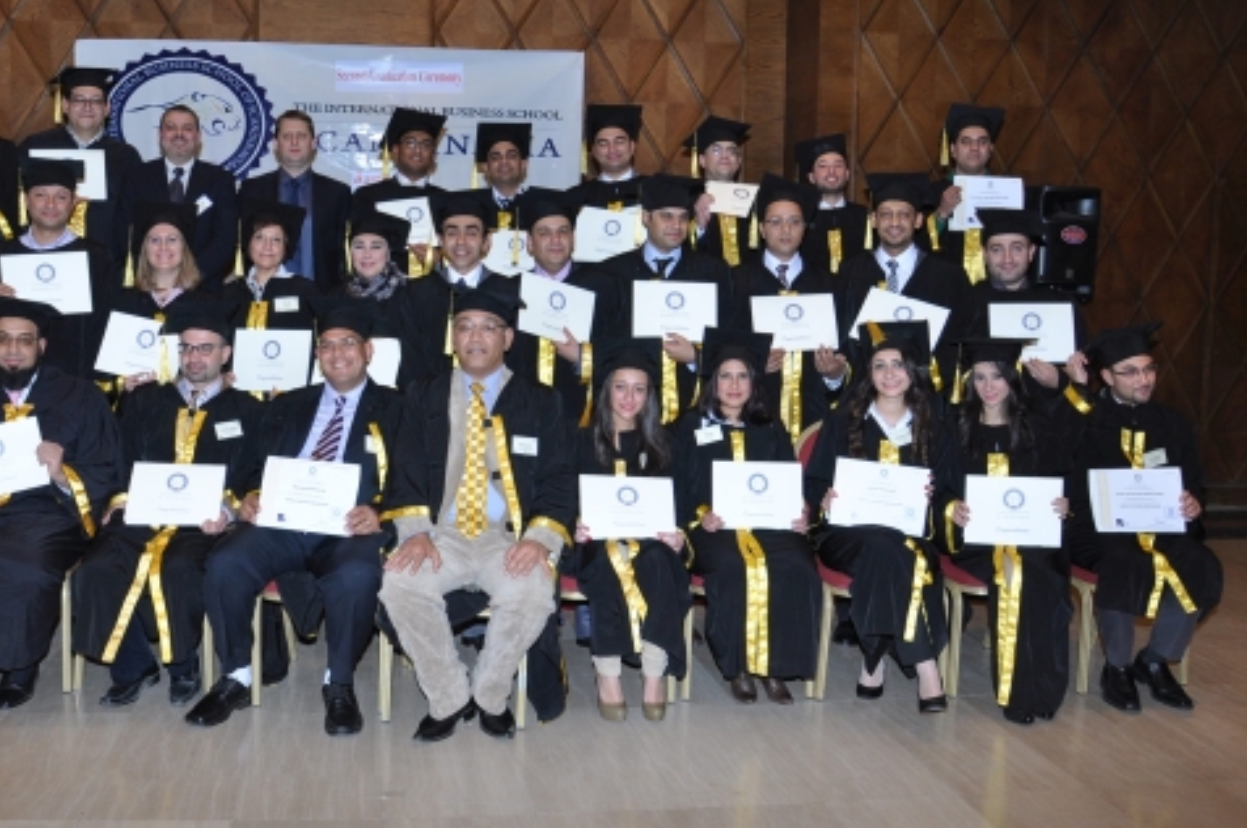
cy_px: 383
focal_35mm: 34
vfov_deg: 38.8
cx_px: 498
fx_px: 1176
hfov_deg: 55.4
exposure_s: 1/60
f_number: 5.6
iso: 320
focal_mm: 18
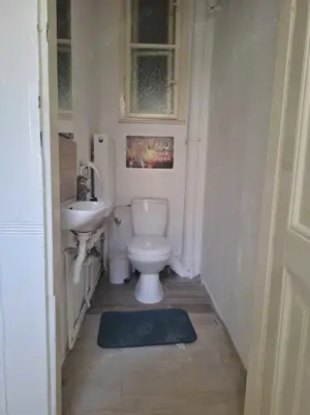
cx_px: 155
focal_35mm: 23
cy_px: 208
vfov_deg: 74.0
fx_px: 275
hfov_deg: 58.8
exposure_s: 1/120
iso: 320
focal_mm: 5.54
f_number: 1.8
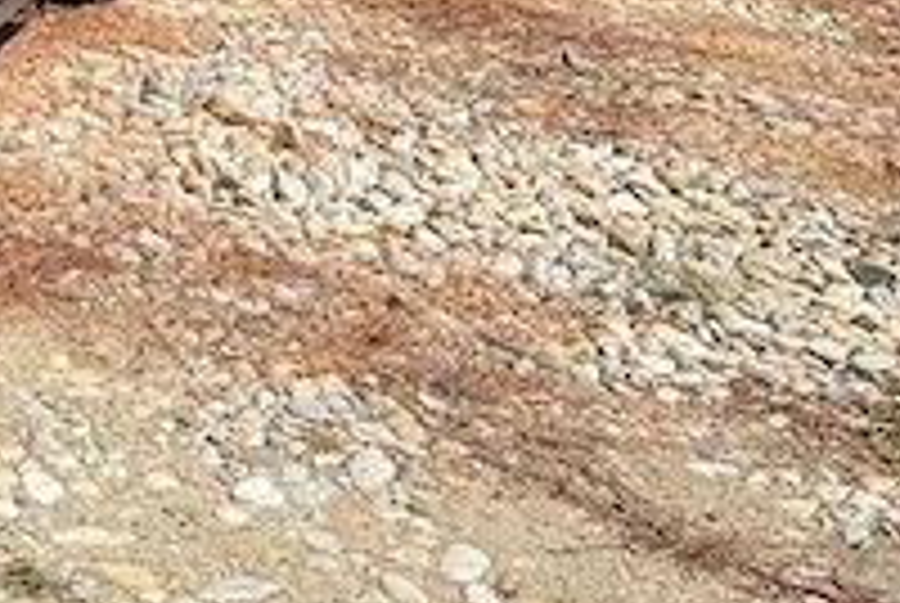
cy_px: -94
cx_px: -410
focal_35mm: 81
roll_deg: +0.4
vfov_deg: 16.3
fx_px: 2028
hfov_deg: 21.4
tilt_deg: -11.1
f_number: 1.6
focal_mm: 5.96
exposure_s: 1/2747
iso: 50
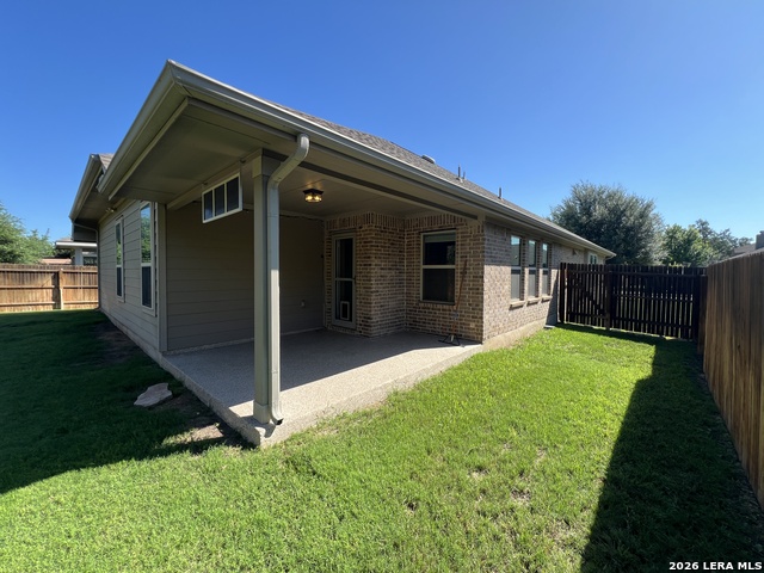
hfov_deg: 106.2
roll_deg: +0.5
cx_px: 382
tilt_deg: -2.4
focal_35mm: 13
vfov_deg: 89.9
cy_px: 286
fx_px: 287
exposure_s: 1/536
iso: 32
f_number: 1.8
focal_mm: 1.57
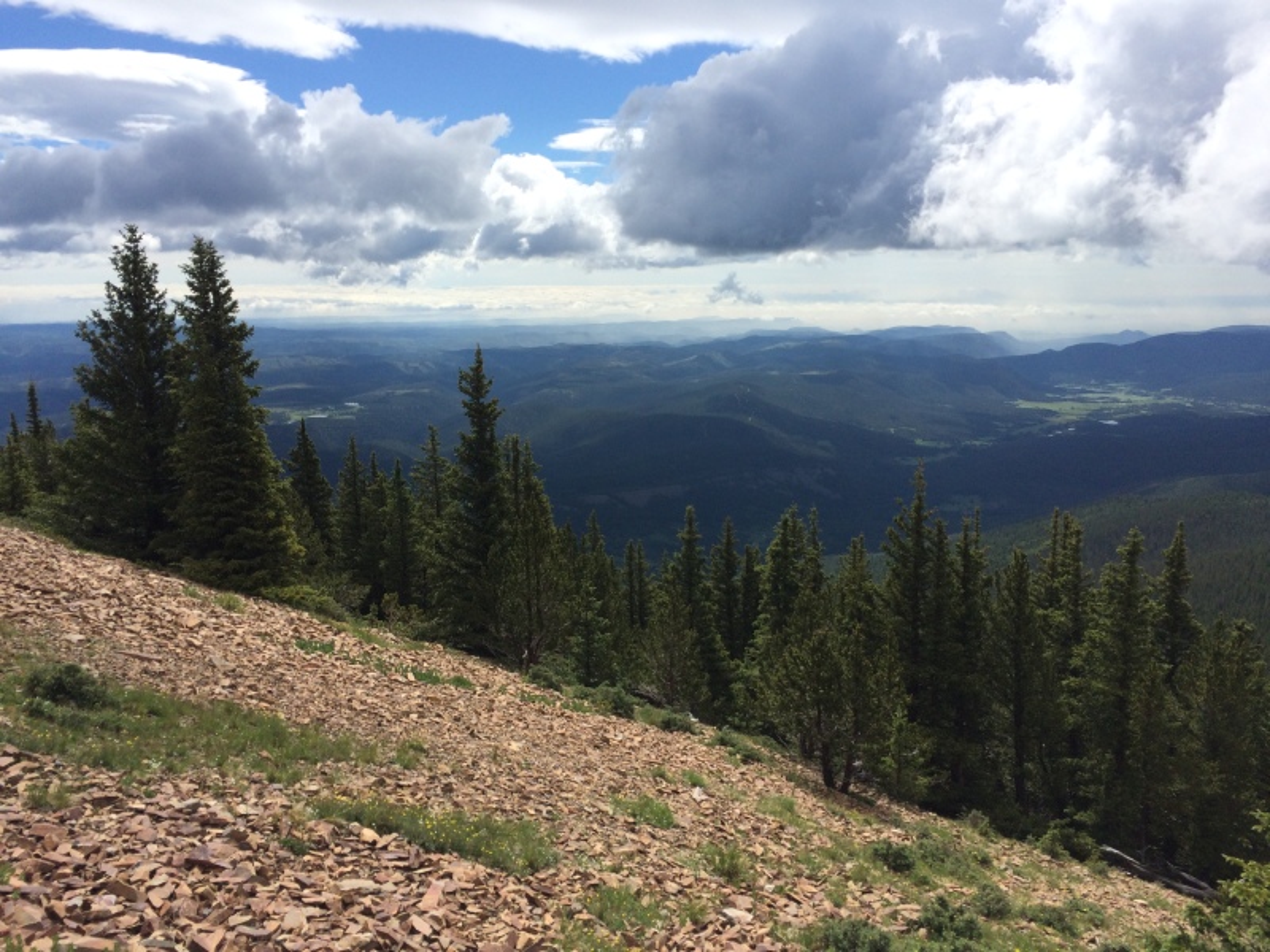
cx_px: 635
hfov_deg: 61.7
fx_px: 1064
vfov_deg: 48.2
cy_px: 476
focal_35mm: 29
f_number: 2.2
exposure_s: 1/4115
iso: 40
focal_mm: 4.15
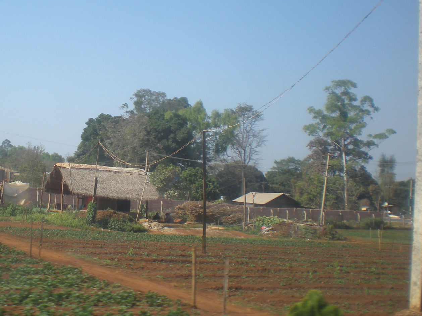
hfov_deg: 32.6
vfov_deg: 25.2
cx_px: 107
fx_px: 707
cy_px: 177
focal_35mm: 58
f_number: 4.6
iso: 64
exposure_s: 1/266
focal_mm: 6.3
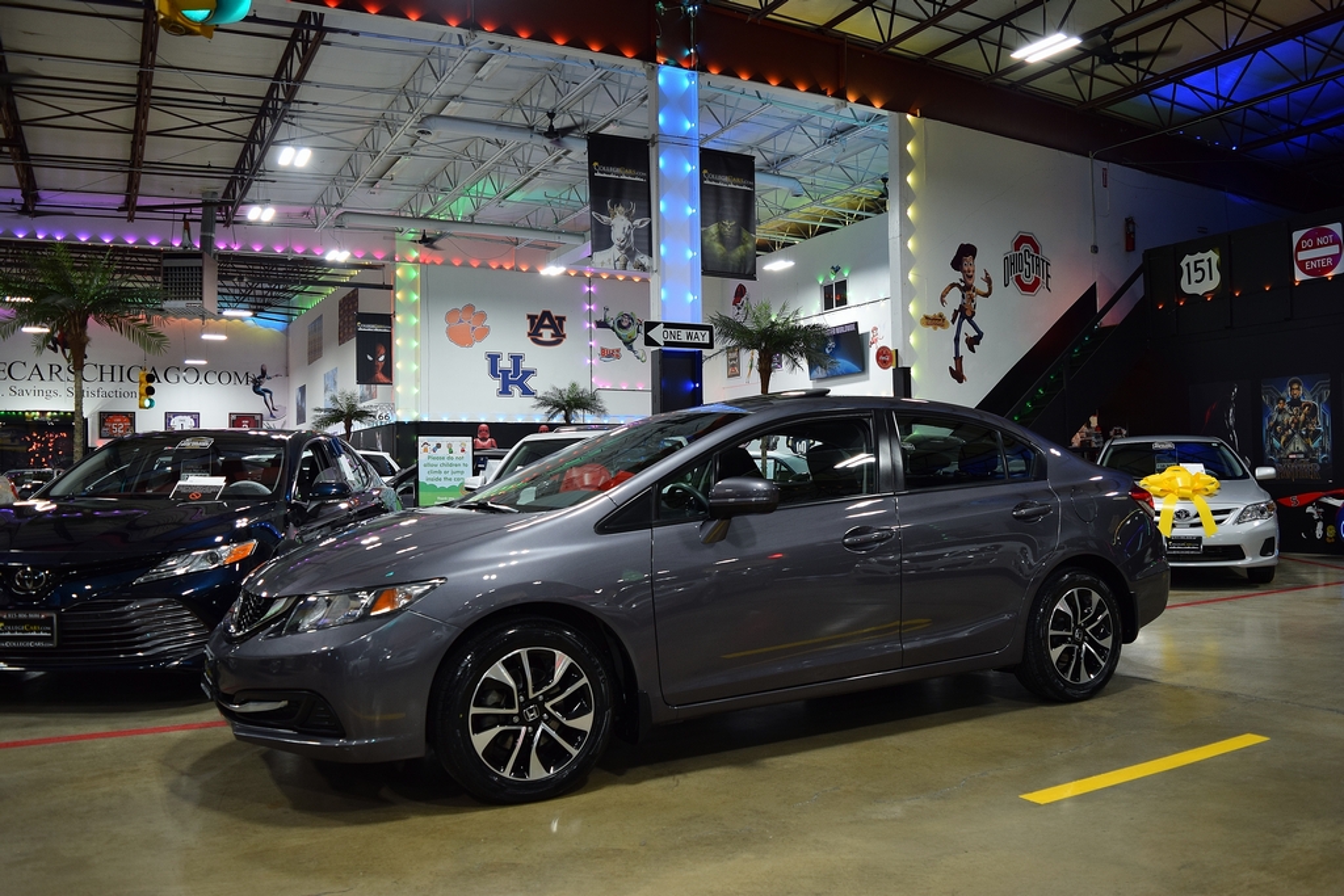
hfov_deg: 67.4
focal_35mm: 27
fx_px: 1008
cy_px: 448
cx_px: 672
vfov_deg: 47.9
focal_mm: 18
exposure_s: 1/60
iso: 400
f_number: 4
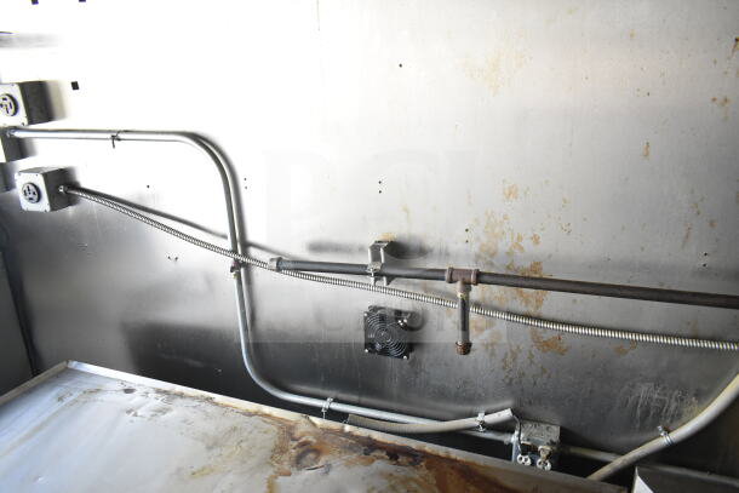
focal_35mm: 27
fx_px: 554
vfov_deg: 48.0
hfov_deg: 67.4
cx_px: 370
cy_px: 246
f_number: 3.5
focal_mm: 18
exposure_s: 1/30
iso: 1800
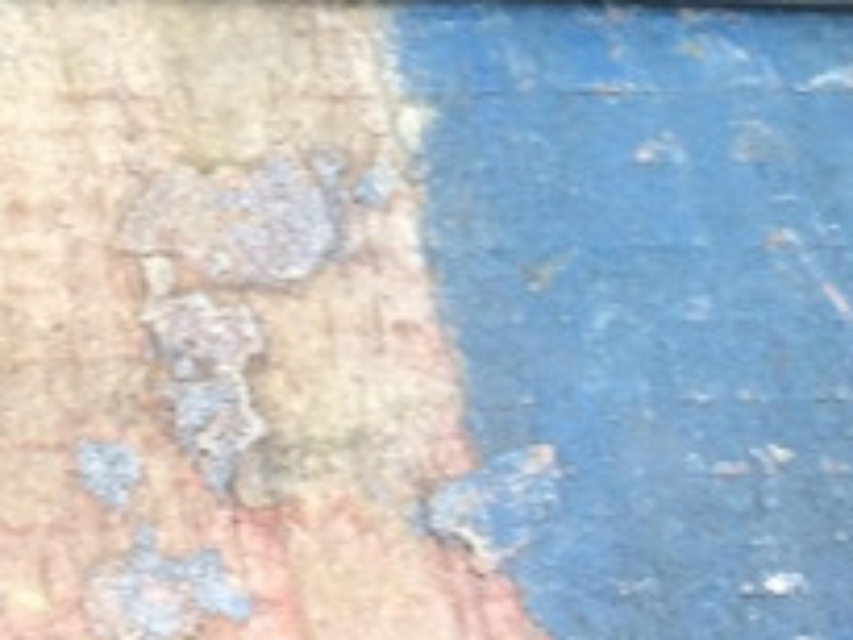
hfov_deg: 12.9
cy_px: -528
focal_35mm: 151
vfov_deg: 9.4
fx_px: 3723
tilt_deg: -47.1
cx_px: 40
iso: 32
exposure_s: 1/60
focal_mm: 4.15
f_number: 2.2
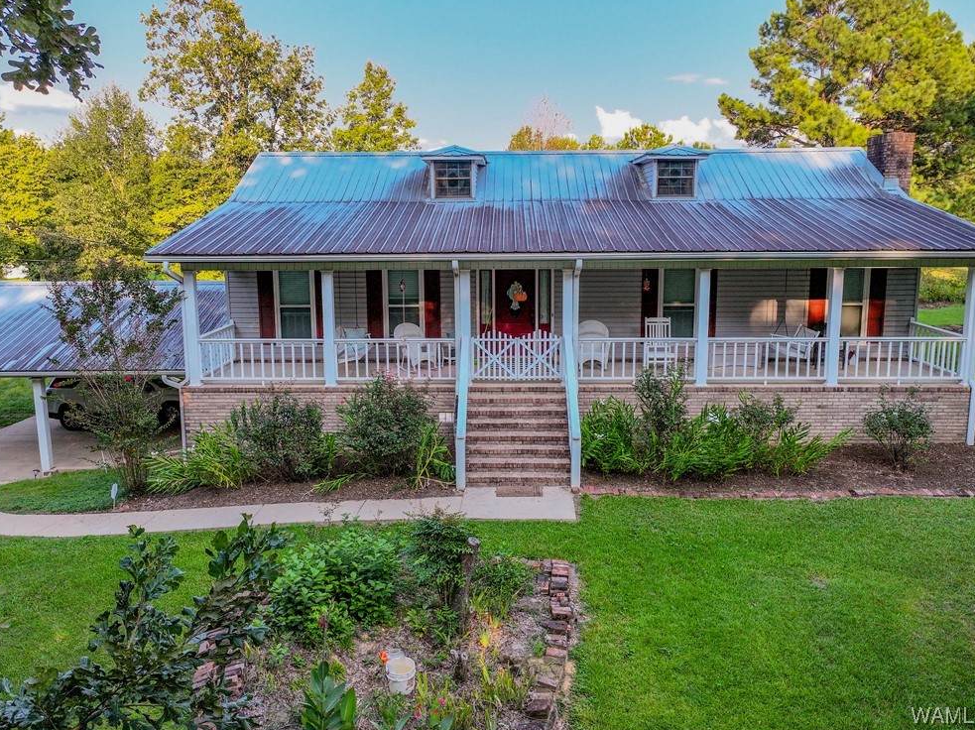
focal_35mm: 25
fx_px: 704
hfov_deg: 69.4
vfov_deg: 54.8
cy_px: 357
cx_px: 485
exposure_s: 1/800
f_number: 2.8
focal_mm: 12.29
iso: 400
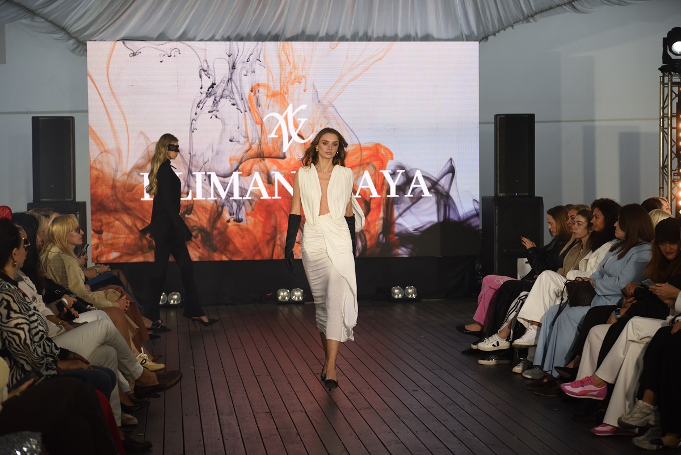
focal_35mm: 70
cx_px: 340
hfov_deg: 28.8
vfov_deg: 19.5
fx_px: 1325
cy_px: 228
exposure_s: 1/400
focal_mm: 70
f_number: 2.8
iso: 800
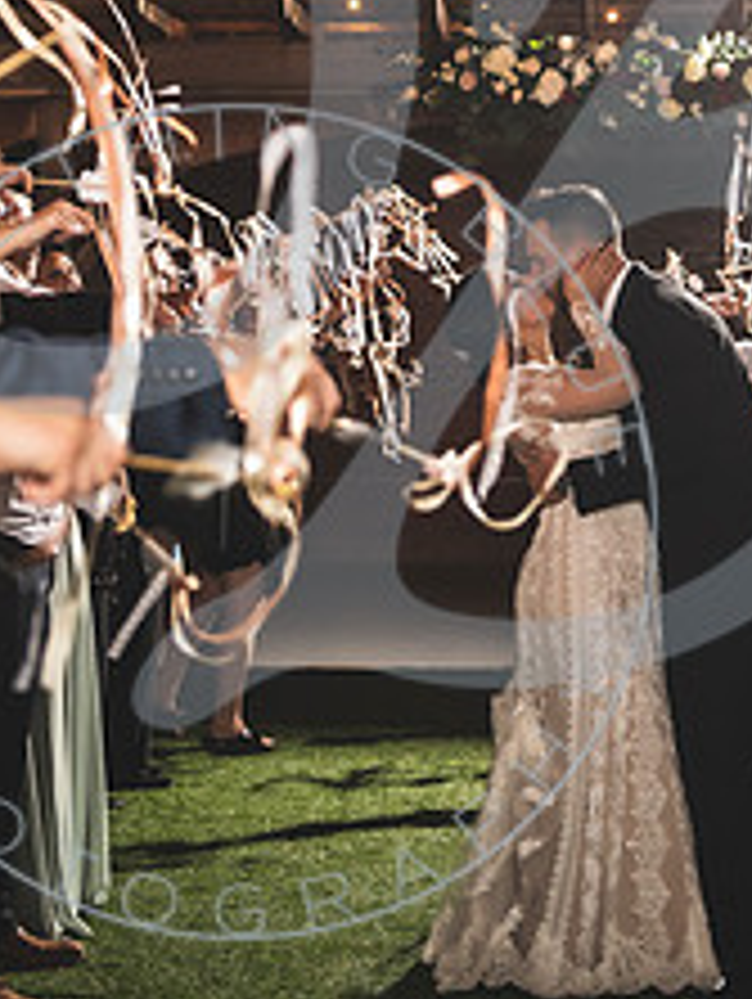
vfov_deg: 25.8
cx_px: 441
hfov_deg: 19.9
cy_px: 180
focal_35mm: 74
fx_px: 2139
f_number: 2.8
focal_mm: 38
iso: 1000
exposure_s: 1/200
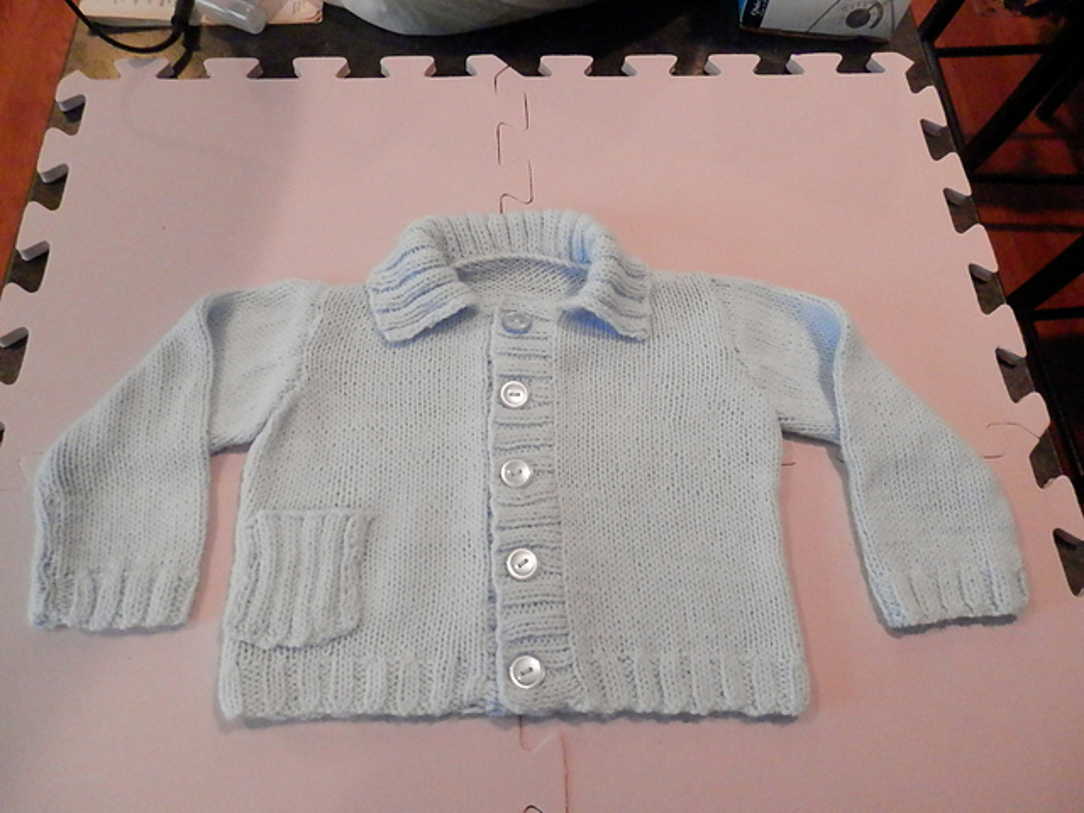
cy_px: 406
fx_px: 783
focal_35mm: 25
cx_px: 542
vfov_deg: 54.9
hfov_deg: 69.4
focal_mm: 4.5
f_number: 3
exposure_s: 1/50
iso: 800
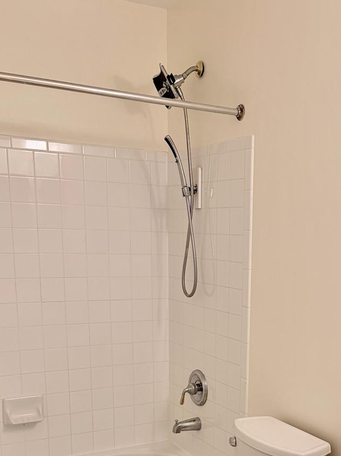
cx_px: 250
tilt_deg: -13.0
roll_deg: -1.7
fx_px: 618
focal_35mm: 47
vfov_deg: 38.5
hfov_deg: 30.4
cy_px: 383
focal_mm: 5.96
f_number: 1.6
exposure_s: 1/206
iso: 80
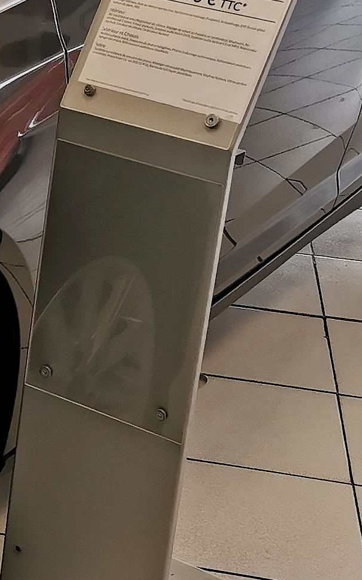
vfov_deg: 19.2
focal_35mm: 108
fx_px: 1706
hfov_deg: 11.1
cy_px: 151
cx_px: -341
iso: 64
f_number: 1.6
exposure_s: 1/99.9
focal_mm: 5.56
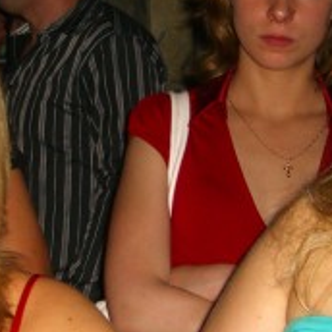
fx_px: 1270
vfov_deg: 14.9
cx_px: 152
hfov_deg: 14.9
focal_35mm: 117
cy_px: 133
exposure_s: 1/60
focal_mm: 7.9
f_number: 2.8
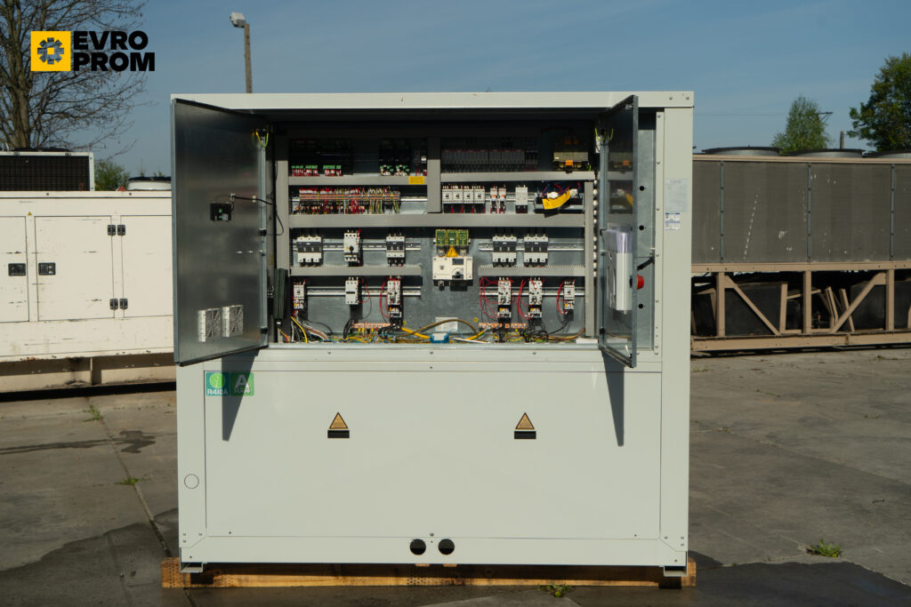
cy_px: 304
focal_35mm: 42
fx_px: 1063
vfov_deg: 31.9
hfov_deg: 46.4
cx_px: 456
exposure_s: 1/250
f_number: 6.3
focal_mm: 42
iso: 100
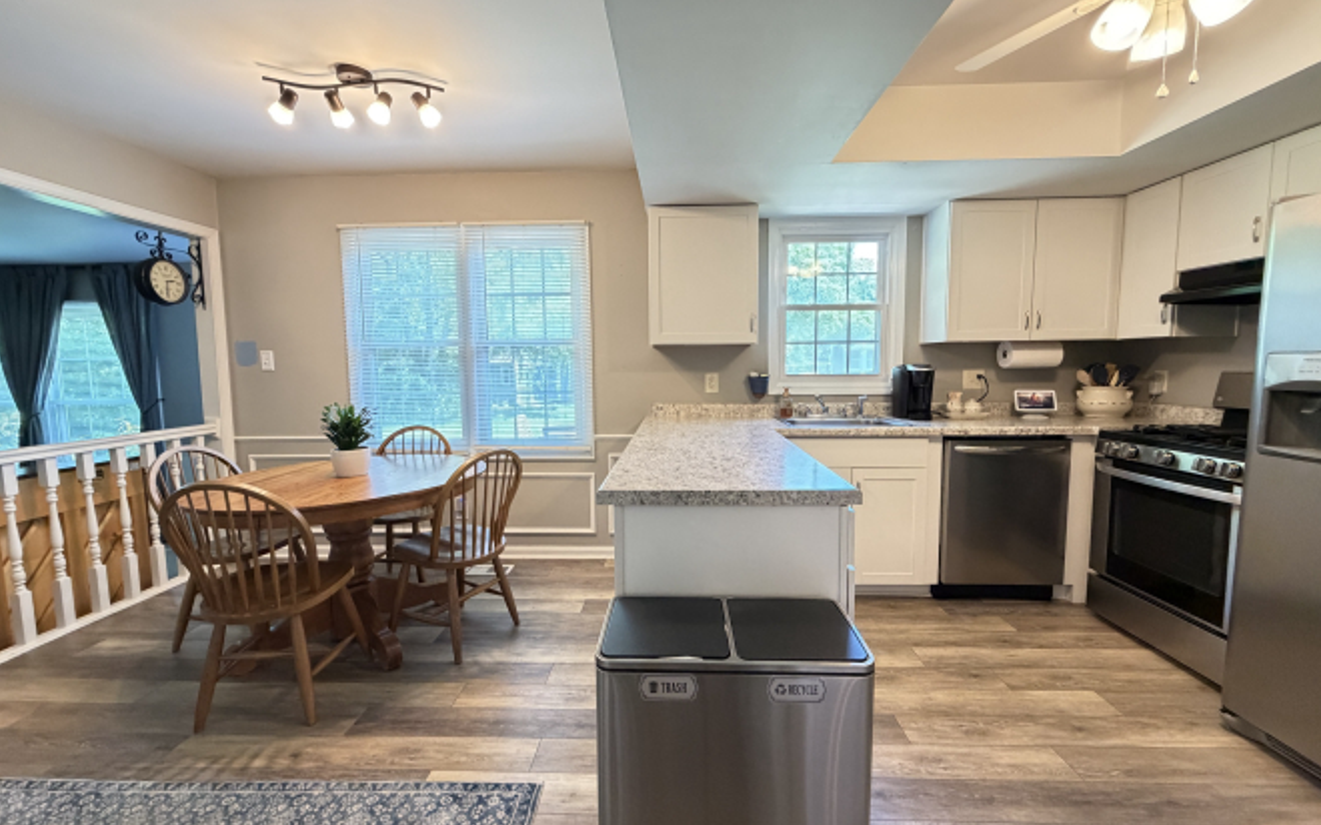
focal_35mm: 15
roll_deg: +2.5
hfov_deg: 101.5
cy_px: 412
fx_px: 540
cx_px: 662
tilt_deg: -4.2
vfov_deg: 74.7
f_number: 2.2
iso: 640
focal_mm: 2.22
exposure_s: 1/60
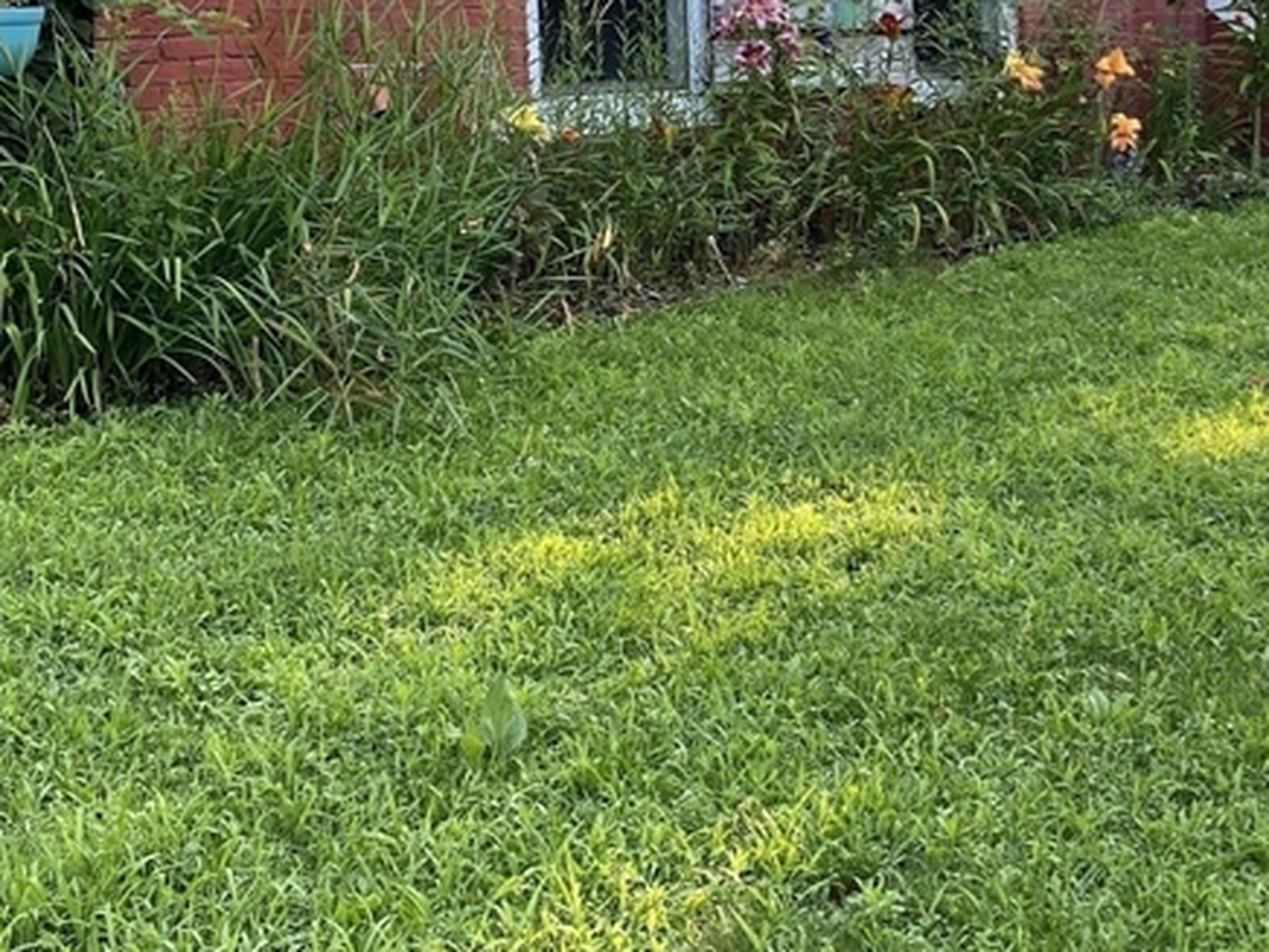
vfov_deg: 23.5
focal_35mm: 61
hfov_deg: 31.3
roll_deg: +1.2
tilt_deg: -2.6
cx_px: 882
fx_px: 2236
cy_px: 143
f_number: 1.8
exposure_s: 1/121
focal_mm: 4.25
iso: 40
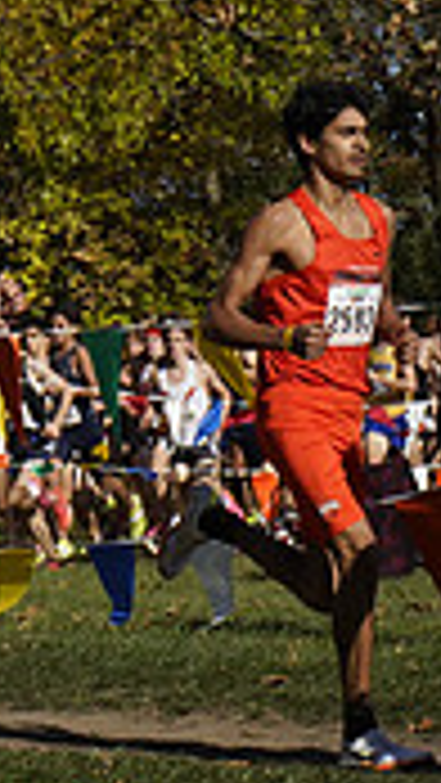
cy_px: 385
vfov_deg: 8.8
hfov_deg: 4.8
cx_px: -855
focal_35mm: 245
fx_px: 5088
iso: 800
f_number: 9
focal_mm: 70
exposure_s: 1/2500
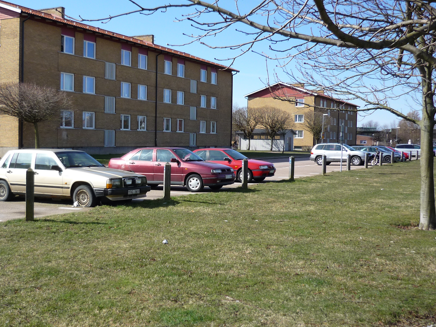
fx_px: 554
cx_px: 152
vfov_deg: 32.9
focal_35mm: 44
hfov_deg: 42.5
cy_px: 164
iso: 100
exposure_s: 1/1000
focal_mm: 5.5
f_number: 2.8
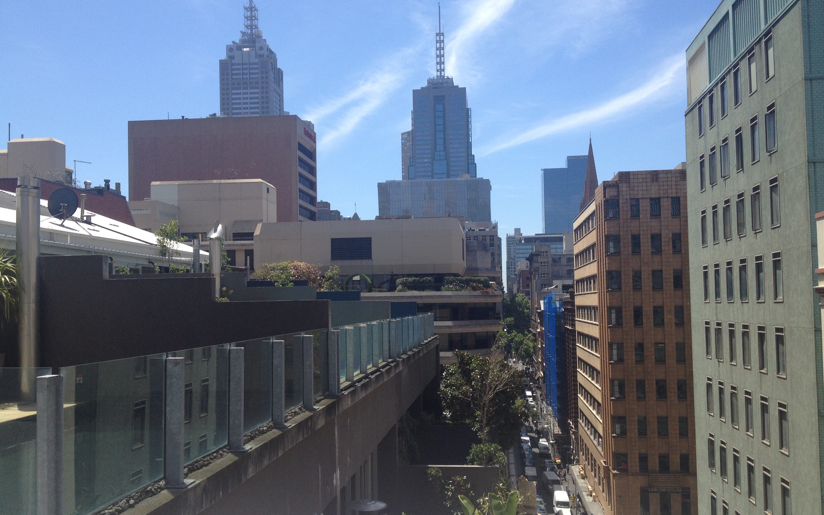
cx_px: 406
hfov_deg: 51.5
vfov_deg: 33.6
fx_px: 853
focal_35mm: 38
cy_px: 275
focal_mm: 4.28
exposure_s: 1/1453
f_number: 2.4
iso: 50
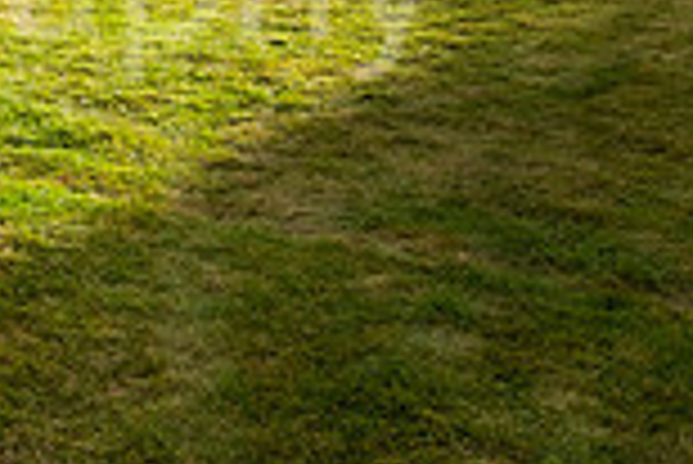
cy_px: -204
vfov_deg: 19.3
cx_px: -192
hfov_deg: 27.1
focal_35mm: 63
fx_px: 1214
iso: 500
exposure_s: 1/1250
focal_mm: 16
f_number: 6.3
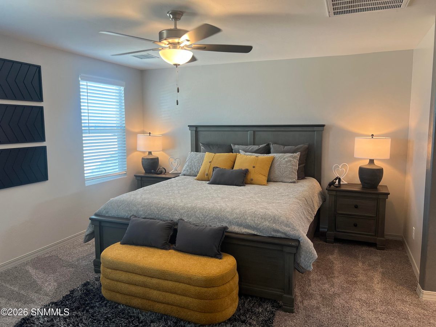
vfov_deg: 53.1
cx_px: 218
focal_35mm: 26
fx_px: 327
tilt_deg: -6.5
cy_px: 164
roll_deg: +0.2
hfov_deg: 67.3
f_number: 1.5
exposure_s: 1/120
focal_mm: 5.7
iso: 100
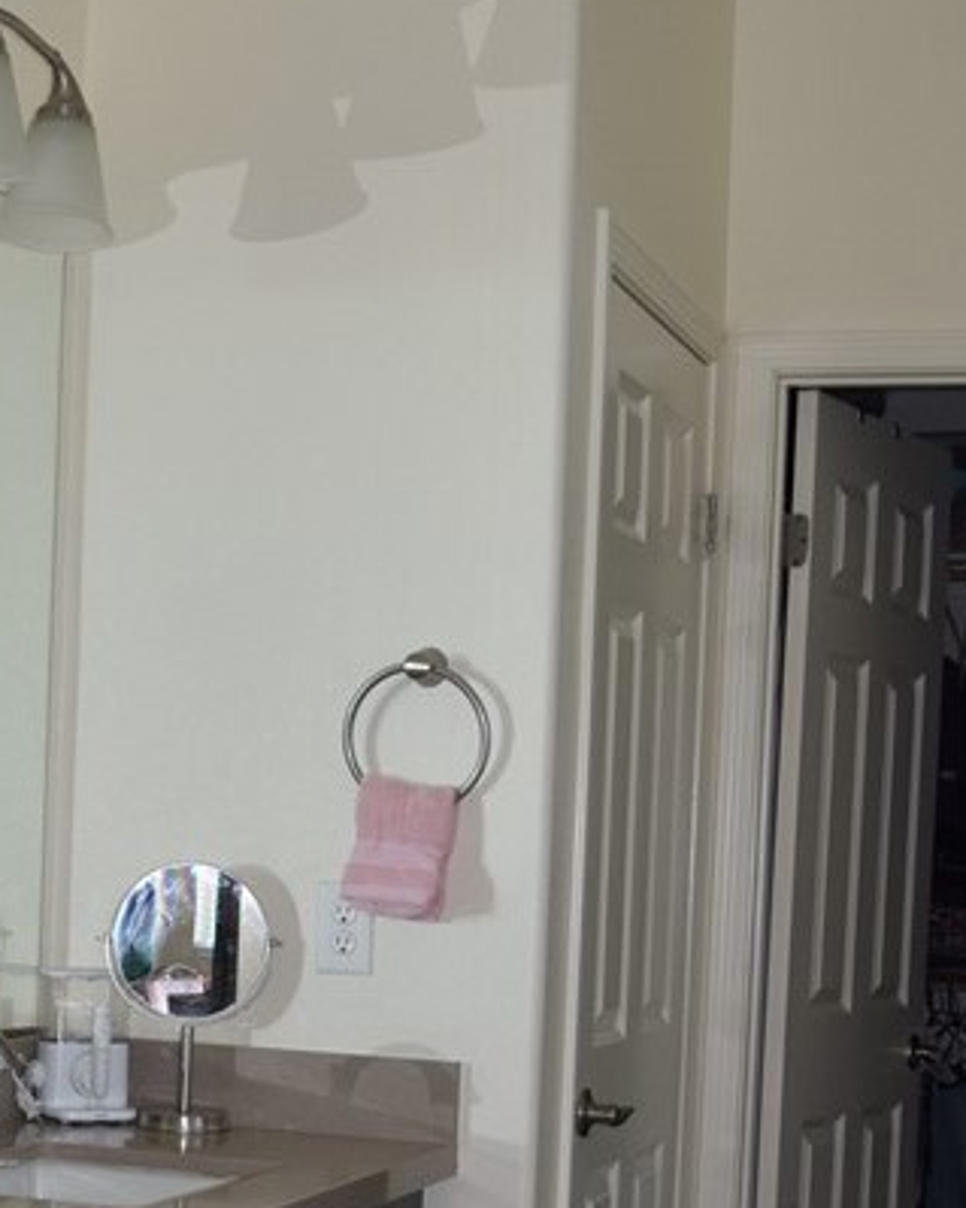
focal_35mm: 69
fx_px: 2467
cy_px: 827
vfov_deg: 27.3
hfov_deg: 21.9
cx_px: 191
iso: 800
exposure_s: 1/60
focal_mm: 18
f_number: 4
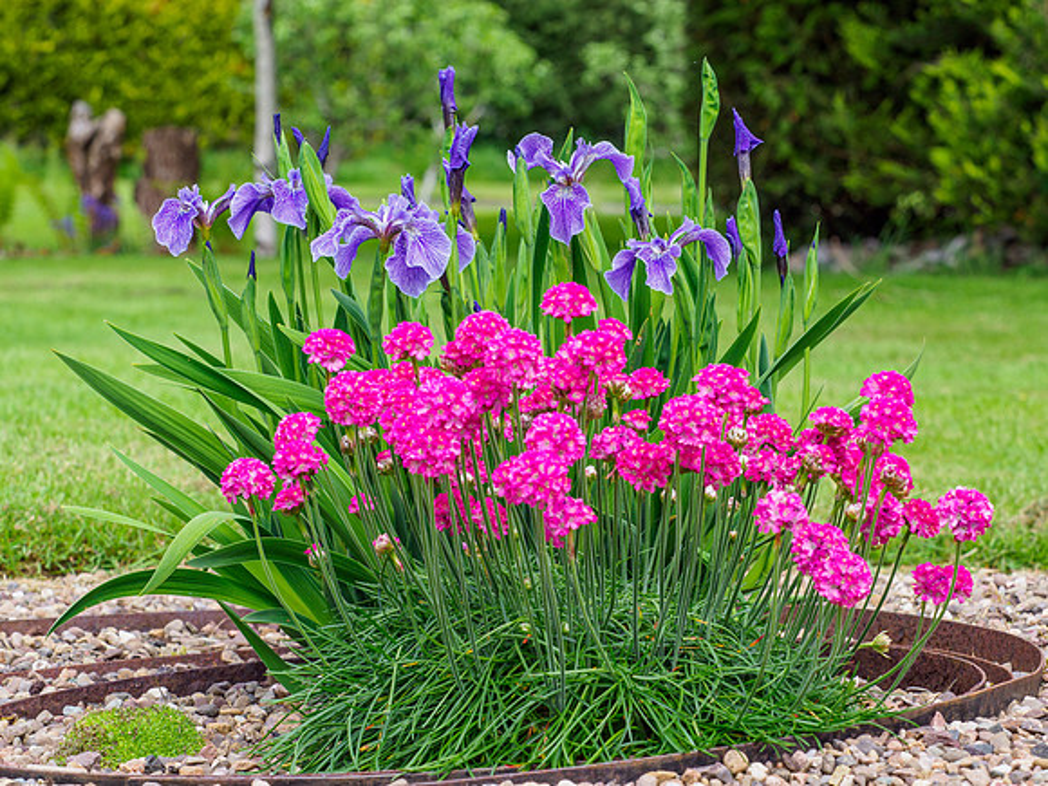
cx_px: 524
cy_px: 393
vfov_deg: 12.0
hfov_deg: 15.9
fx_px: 3754
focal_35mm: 124
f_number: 7.1
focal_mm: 62
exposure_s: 1/200
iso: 200
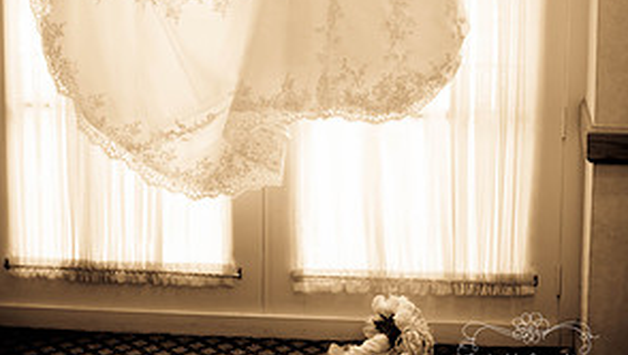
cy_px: -28
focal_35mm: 80
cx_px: 315
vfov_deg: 14.8
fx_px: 1333
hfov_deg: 26.5
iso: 200
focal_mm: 50
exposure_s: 1/250
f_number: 1.4
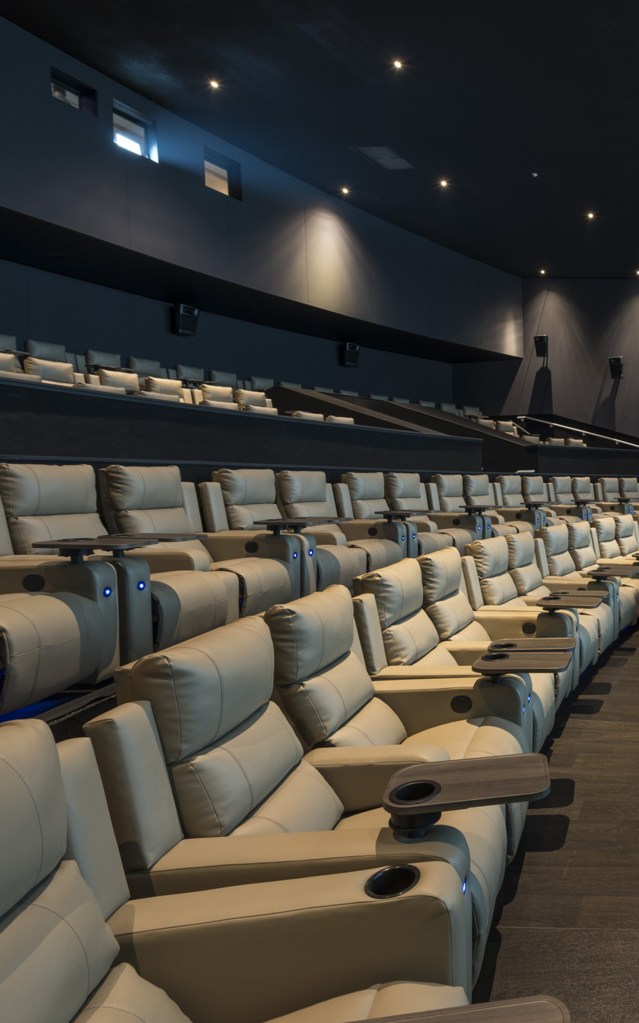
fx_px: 613
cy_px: 514
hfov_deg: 45.2
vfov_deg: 79.7
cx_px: 659
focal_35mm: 22
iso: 80
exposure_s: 13
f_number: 9
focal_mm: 14
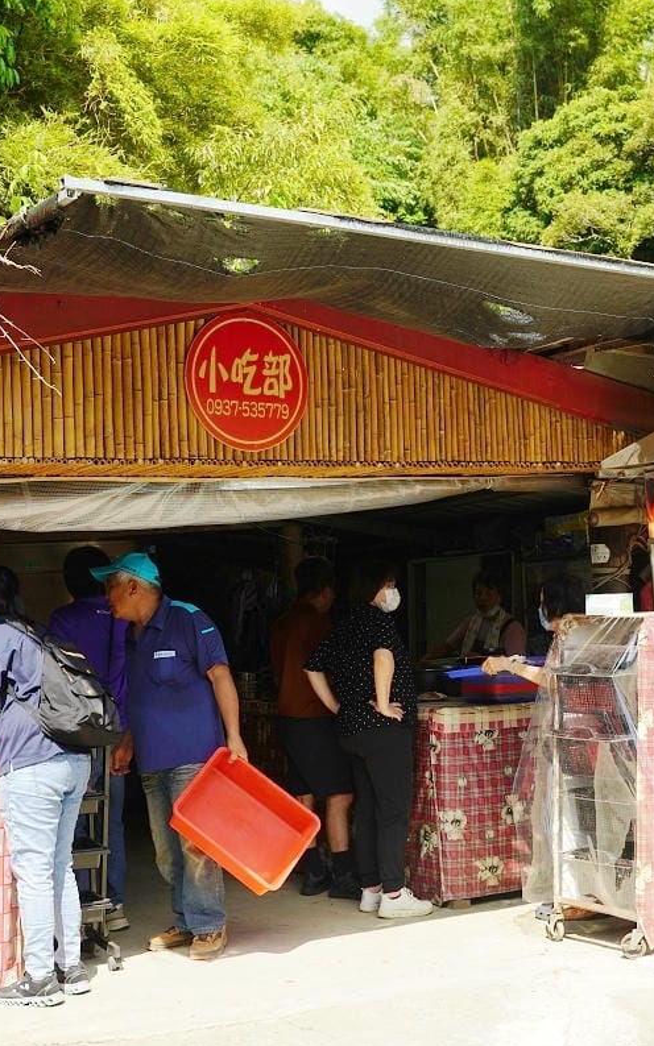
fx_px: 1626
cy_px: 524
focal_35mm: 57
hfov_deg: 22.6
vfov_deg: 35.7
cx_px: 458
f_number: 5.6
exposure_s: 1/100
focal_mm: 37
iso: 100
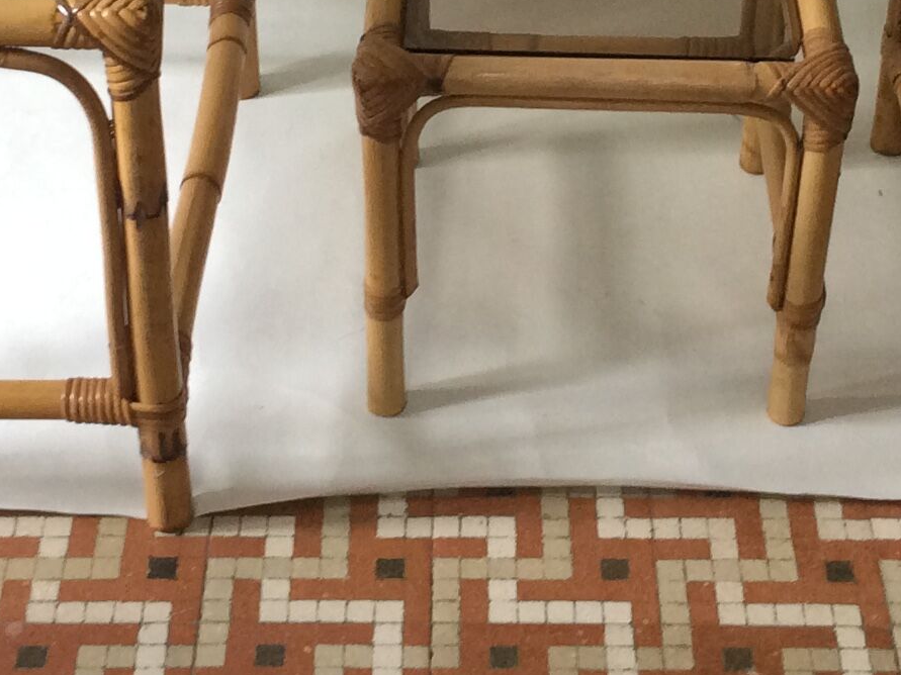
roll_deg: +2.2
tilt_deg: -34.9
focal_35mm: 93
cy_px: -22
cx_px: 465
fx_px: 2420
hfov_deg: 21.1
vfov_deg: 15.6
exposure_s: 1/25
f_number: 2.4
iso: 80
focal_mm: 3.3
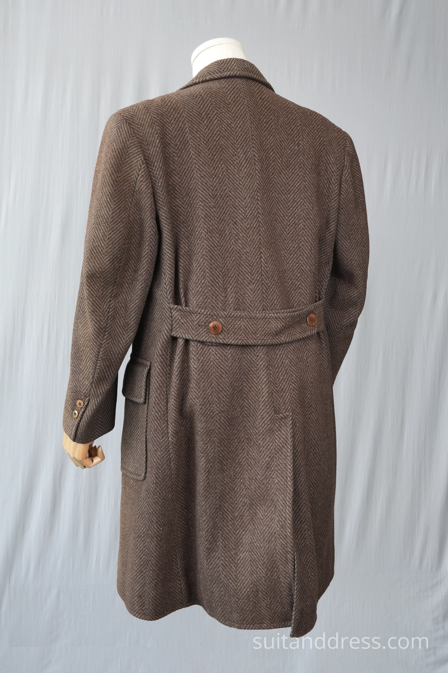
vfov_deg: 45.0
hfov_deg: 30.8
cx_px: 224
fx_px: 812
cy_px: 336
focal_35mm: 44
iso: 250
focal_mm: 29
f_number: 8
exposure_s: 1/20
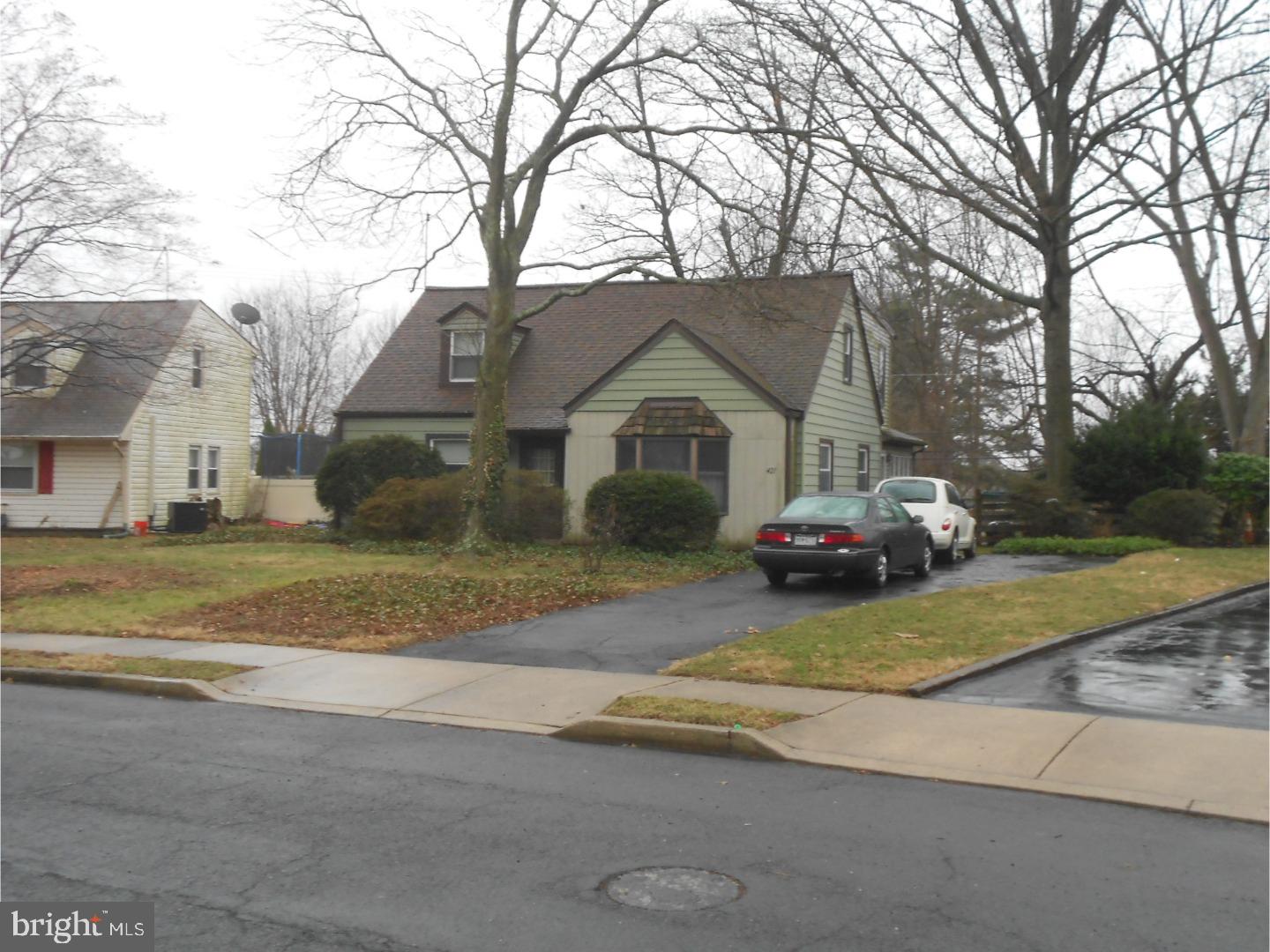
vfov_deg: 38.7
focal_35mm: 37
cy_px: 476
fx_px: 1357
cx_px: 635
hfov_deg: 50.1
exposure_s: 1/30
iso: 160
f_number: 3.9
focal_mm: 6.7
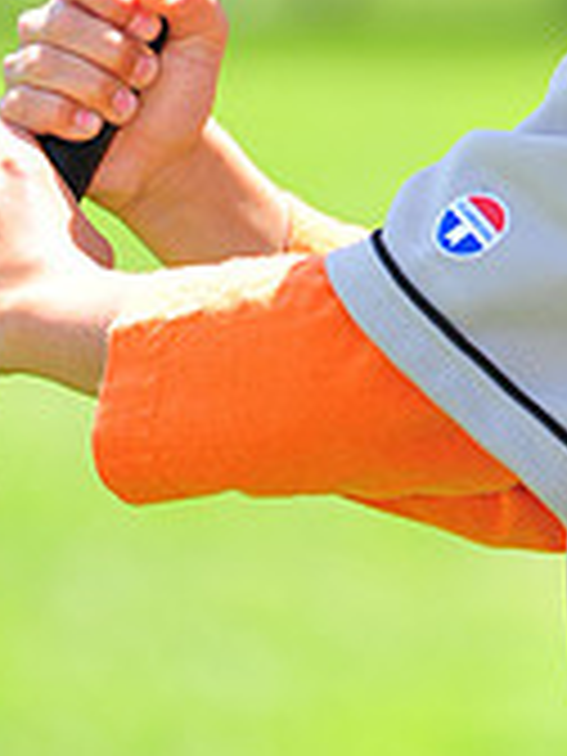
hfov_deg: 2.6
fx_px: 12667
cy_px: -328
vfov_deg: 3.4
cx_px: 657
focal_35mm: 580
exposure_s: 1/500
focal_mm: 175
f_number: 5
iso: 320
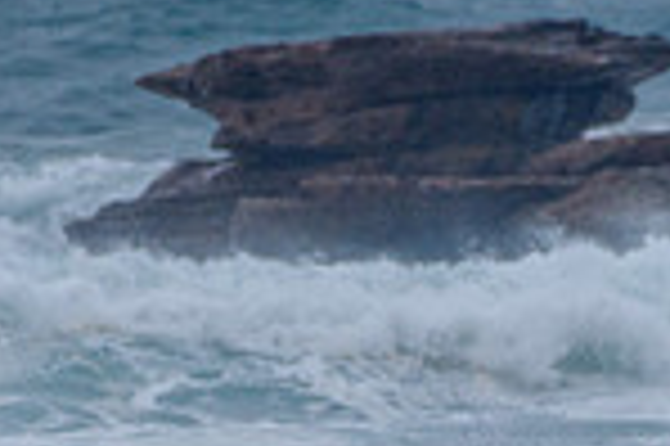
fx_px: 44394
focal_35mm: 2388
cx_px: 612
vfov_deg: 0.6
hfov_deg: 0.9
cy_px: 655
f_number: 5.6
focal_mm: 500
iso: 500
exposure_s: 1/2000
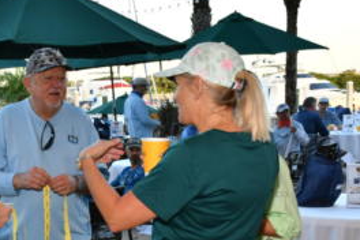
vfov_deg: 15.5
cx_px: 49
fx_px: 879
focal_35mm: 88
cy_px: 174
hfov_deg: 22.7
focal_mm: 31
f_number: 7.1
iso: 500
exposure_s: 1/200
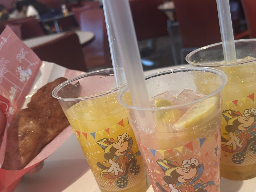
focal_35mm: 38
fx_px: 281
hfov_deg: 48.9
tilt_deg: -24.5
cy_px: 128
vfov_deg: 37.3
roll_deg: +12.4
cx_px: 135
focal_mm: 5.7
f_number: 1.5
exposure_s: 1/60
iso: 160
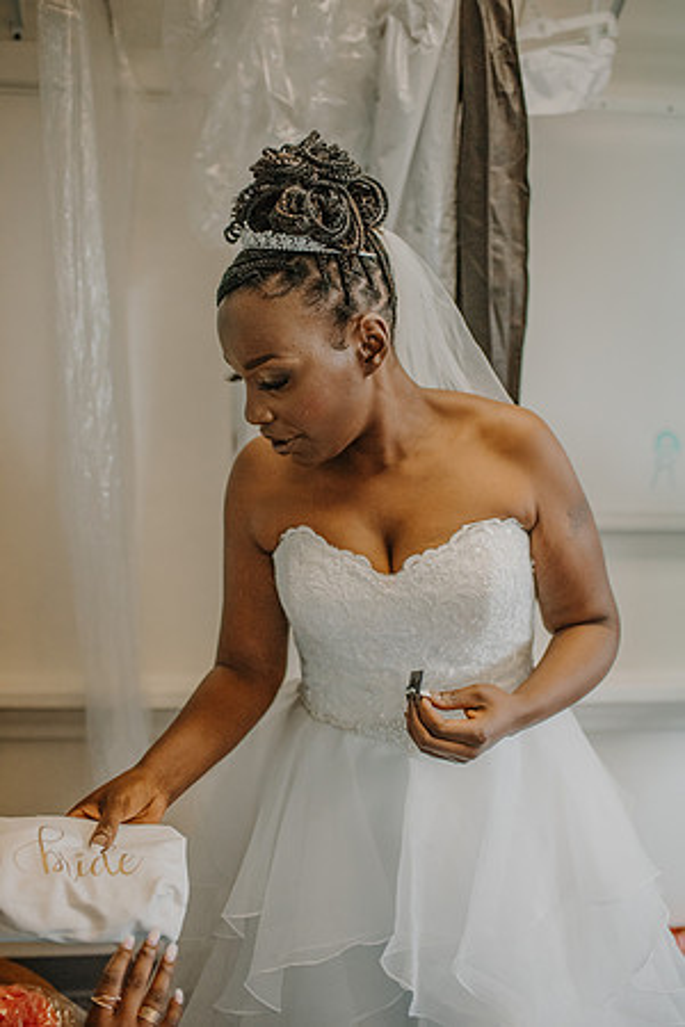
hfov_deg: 37.9
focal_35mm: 35
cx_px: 342
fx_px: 999
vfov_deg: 54.4
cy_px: 514
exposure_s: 1/1000
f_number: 2.2
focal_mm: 35
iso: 2800
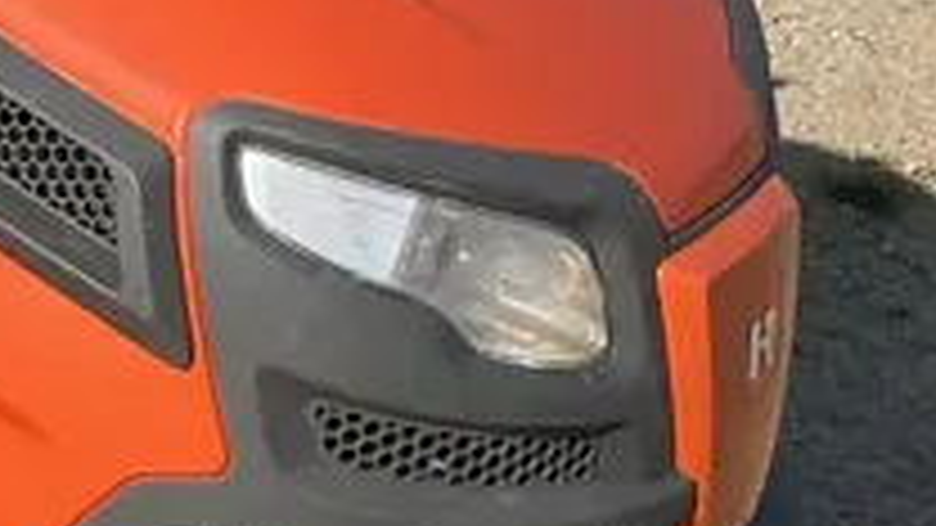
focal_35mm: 146
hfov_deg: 13.9
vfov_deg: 8.3
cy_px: 234
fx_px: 3624
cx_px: -423
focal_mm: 3
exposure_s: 1/1490
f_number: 1.8
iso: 25
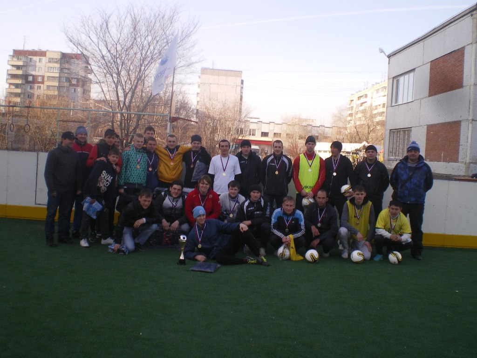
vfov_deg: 37.7
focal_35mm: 38
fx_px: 524
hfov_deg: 49.0
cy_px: 179
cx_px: 238
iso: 64
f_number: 4.6
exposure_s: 1/100
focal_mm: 6.3
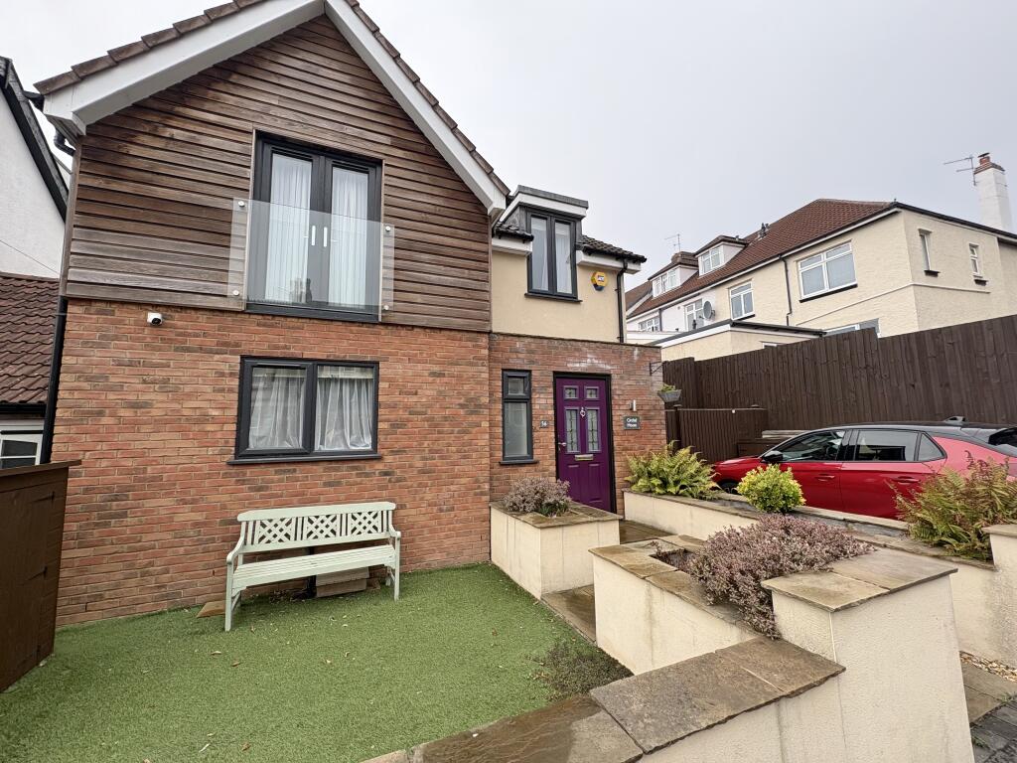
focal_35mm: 14
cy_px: 382
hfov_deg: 102.1
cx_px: 508
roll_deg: +1.6
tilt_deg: +7.5
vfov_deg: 85.7
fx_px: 411
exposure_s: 1/485
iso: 50
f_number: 2.2
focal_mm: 2.22
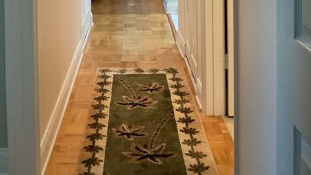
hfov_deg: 38.4
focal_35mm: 54
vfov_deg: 20.0
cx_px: 136
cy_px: -68
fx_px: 445
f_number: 1.8
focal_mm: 3
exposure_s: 1/60
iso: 160
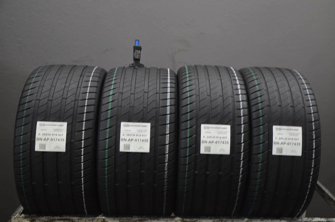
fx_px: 390
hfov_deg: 46.5
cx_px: 168
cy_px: 111
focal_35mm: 42
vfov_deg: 31.8
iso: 800
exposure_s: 1/40
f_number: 4
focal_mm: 28
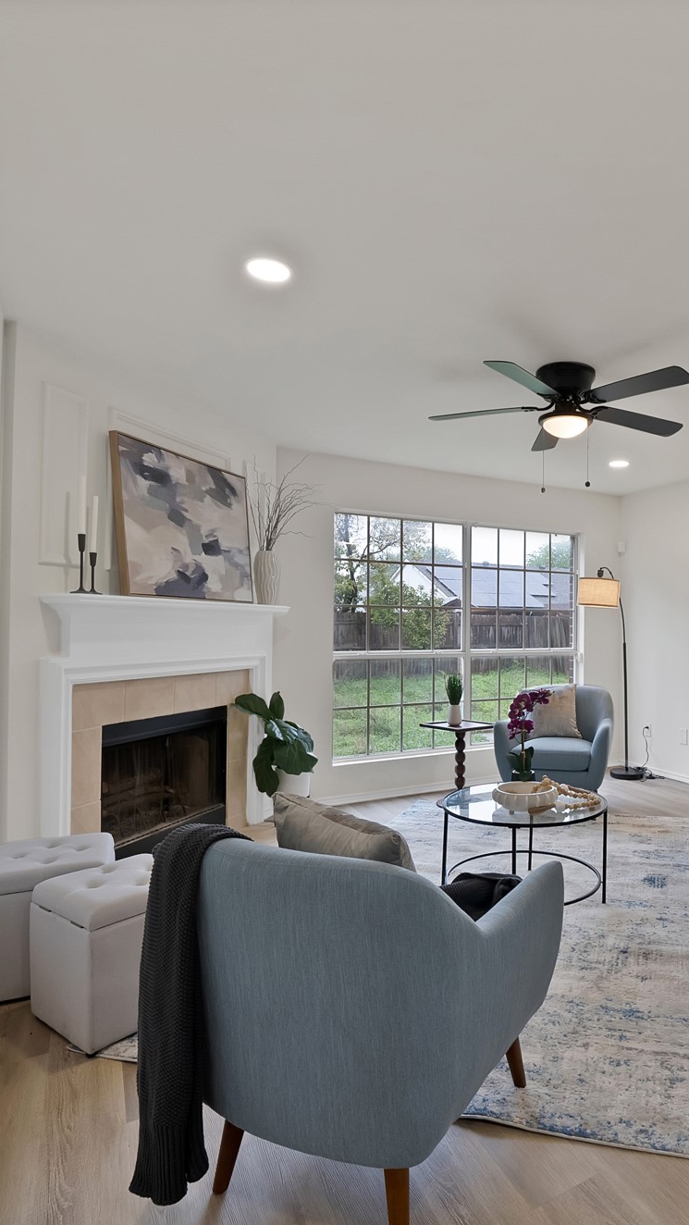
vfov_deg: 89.6
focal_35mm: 19
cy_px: 613
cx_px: 520
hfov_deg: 55.5
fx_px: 617
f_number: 9
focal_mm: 12
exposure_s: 1/6
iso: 640
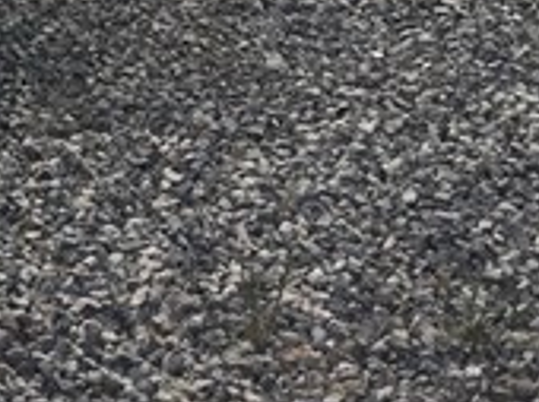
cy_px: -503
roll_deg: -1.6
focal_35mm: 175
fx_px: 2721
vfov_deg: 7.9
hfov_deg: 9.8
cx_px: -821
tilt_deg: -5.3
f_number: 2.2
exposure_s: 1/2024
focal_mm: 4.15
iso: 25
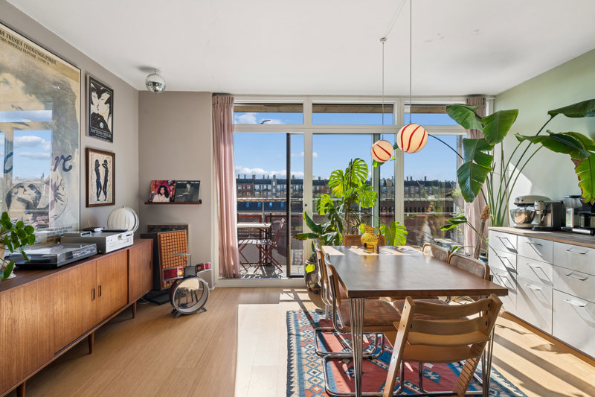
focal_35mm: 18
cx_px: 298
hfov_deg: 90.0
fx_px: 297
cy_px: 198
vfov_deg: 67.4
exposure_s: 1/100
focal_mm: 18
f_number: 9
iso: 160
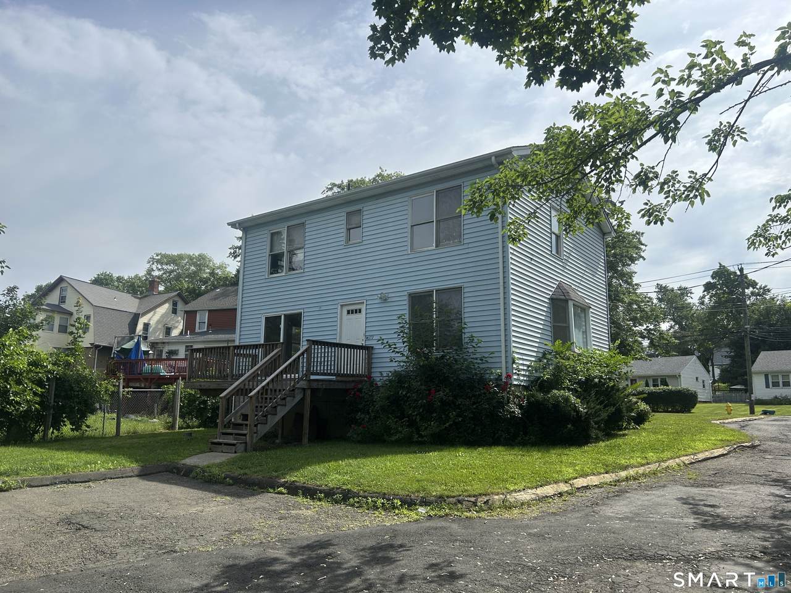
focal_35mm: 26
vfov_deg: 53.1
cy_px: 296
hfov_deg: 67.3
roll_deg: -0.5
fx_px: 594
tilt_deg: +10.3
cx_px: 396
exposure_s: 1/6993
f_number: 1.5
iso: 50
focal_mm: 5.7
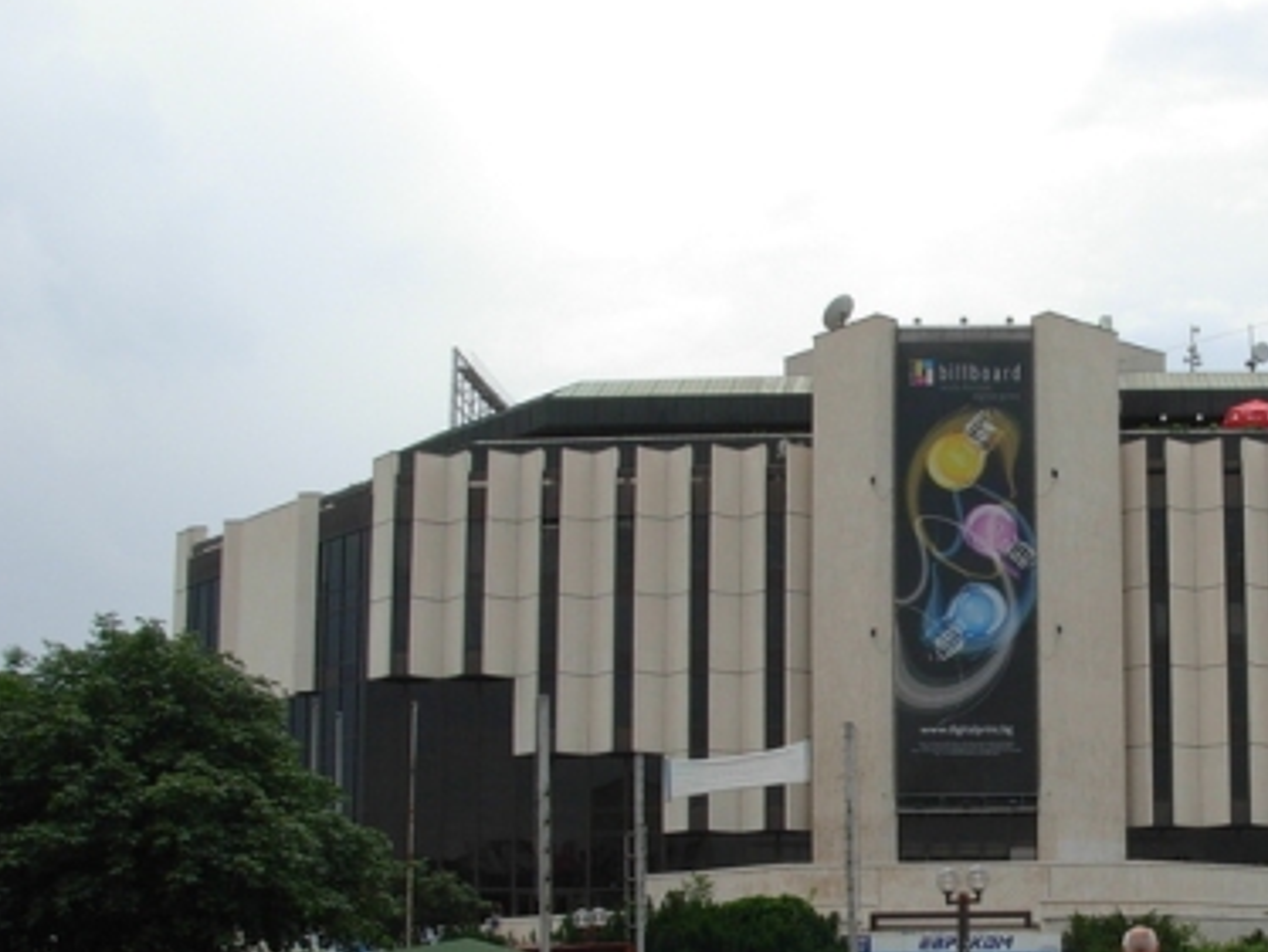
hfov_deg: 29.2
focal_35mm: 65
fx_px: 2383
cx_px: 1010
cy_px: 739
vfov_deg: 22.4
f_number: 4.9
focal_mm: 6.3
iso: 79
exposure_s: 1/512
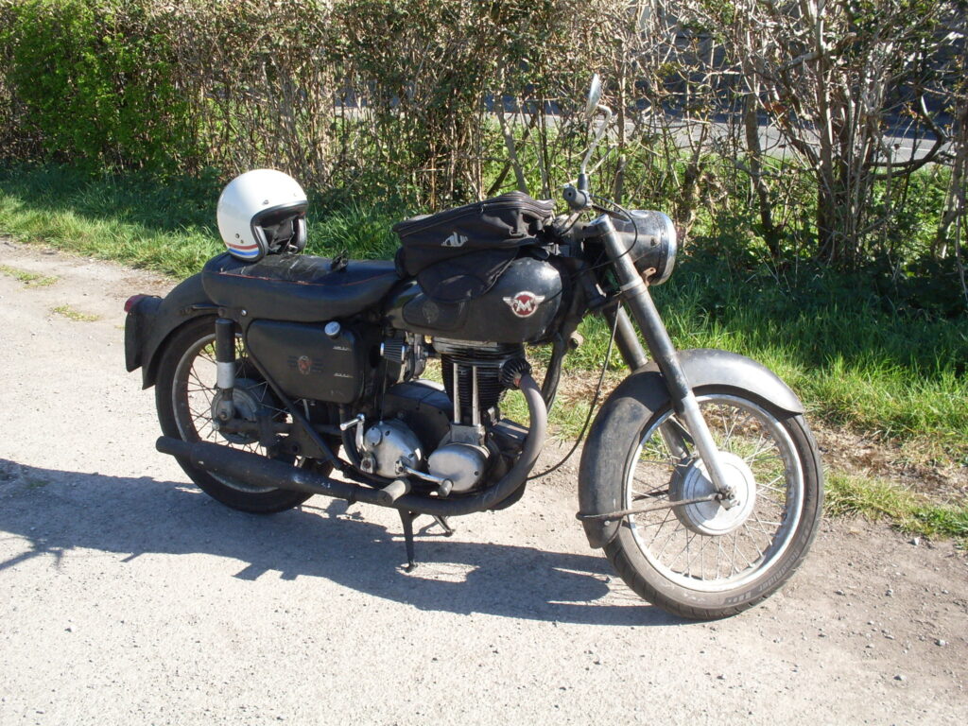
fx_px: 1063
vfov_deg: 37.7
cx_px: 484
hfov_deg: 49.0
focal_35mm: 38
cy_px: 363
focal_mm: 6.3
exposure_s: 1/90
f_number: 8.4
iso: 80
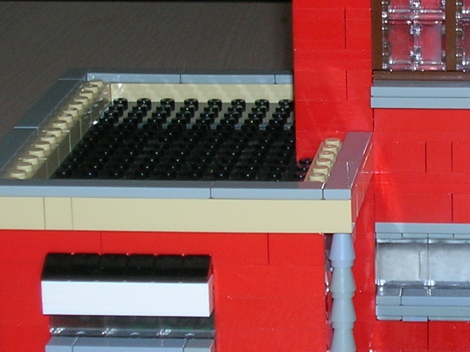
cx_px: 486
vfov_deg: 8.1
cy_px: 146
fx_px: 2470
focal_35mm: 182
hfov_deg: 10.8
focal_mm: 10.4
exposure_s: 1/60.1
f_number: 3.6
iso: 50
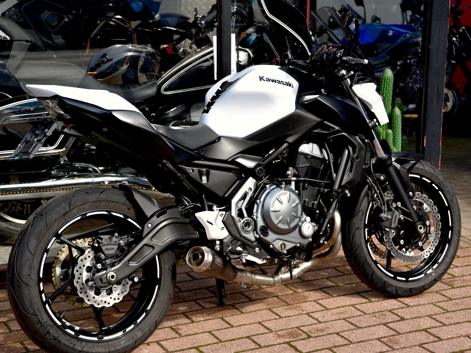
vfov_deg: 20.4
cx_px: 214
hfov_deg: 27.0
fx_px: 980
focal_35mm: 72
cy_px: 178
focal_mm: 66
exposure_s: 1/125
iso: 100
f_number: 5.6
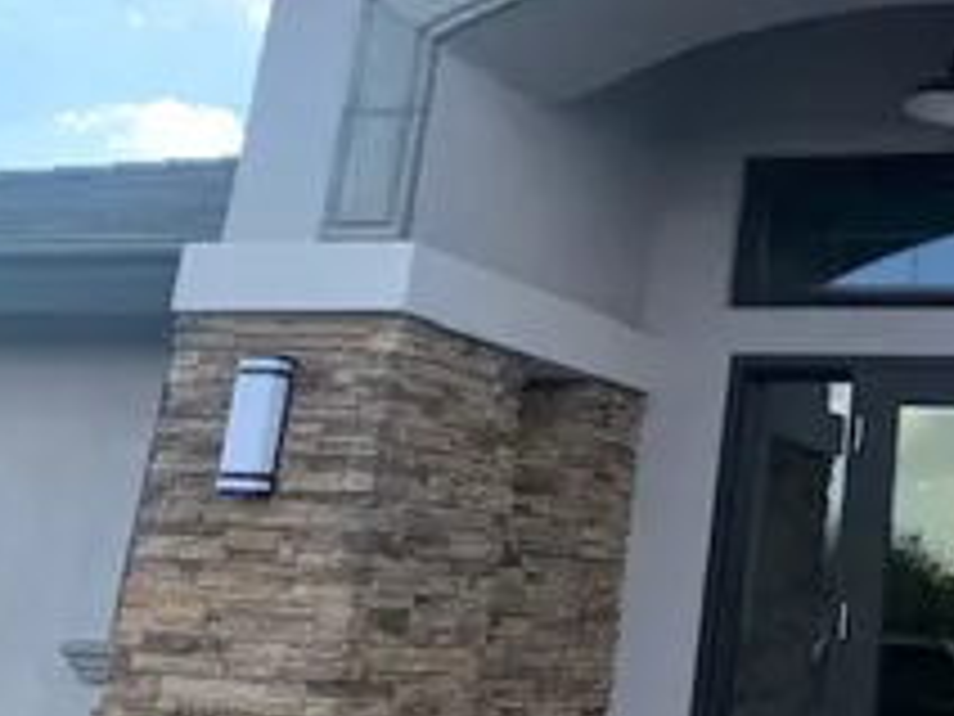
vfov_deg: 24.0
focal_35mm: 59
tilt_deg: +21.3
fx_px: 1626
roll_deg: -4.1
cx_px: 954
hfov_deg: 30.4
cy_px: 50
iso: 25
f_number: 1.8
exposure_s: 1/687
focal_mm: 4.2
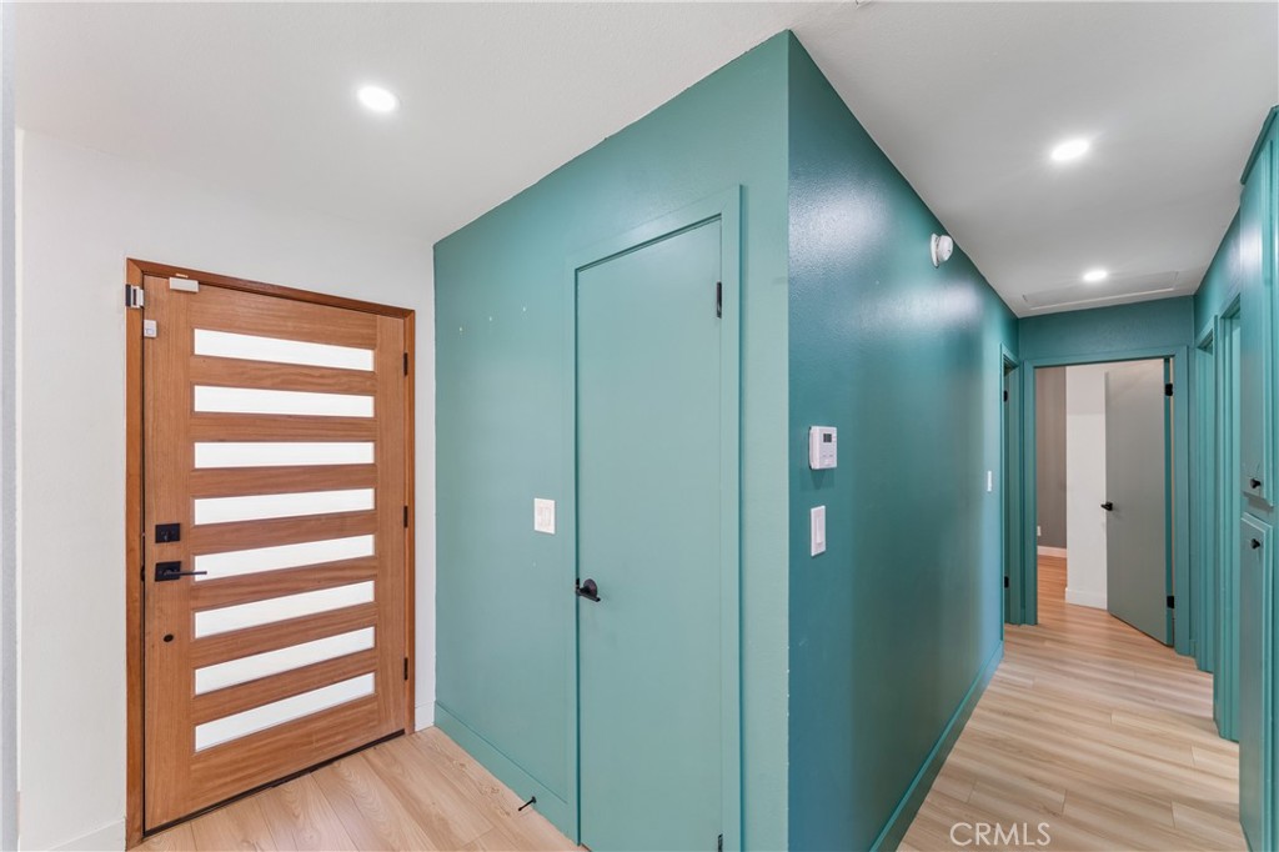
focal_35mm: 14
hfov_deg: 104.3
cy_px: 426
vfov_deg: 81.2
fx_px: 497
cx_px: 640
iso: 100
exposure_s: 2.5
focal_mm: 14
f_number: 13
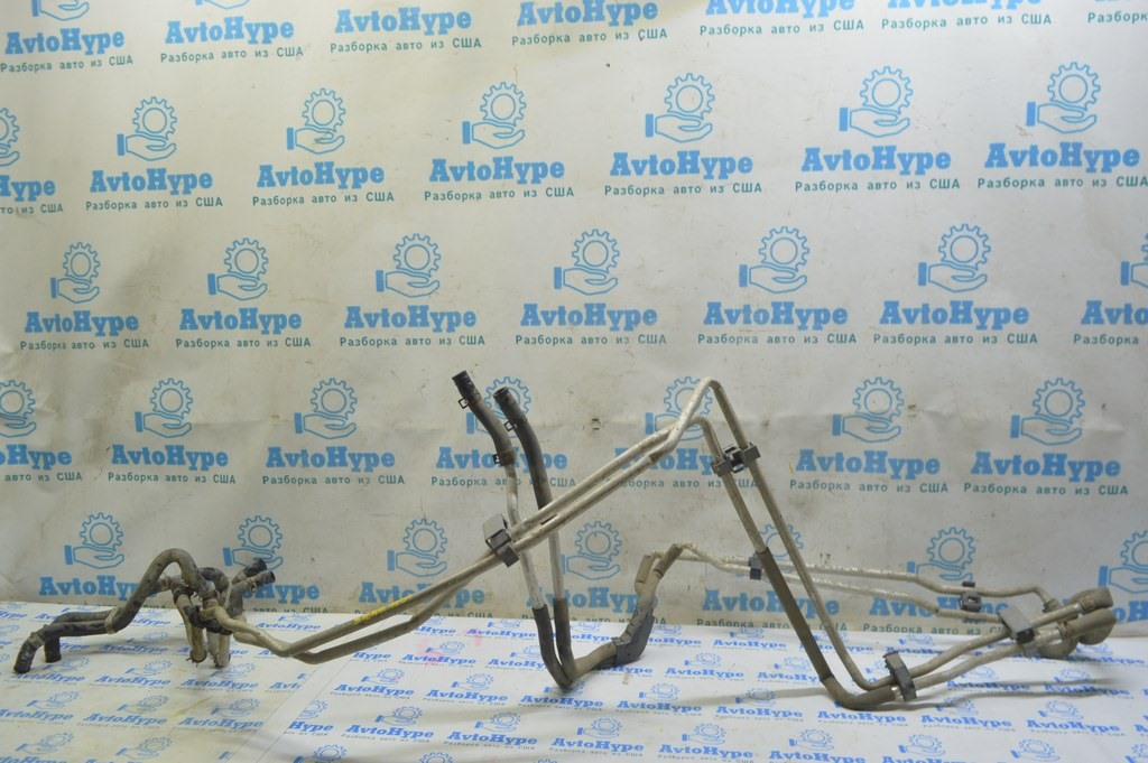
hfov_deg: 67.4
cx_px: 574
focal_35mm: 27
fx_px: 860
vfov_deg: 47.9
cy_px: 382
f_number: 5.6
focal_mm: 18
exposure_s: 1/20
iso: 400
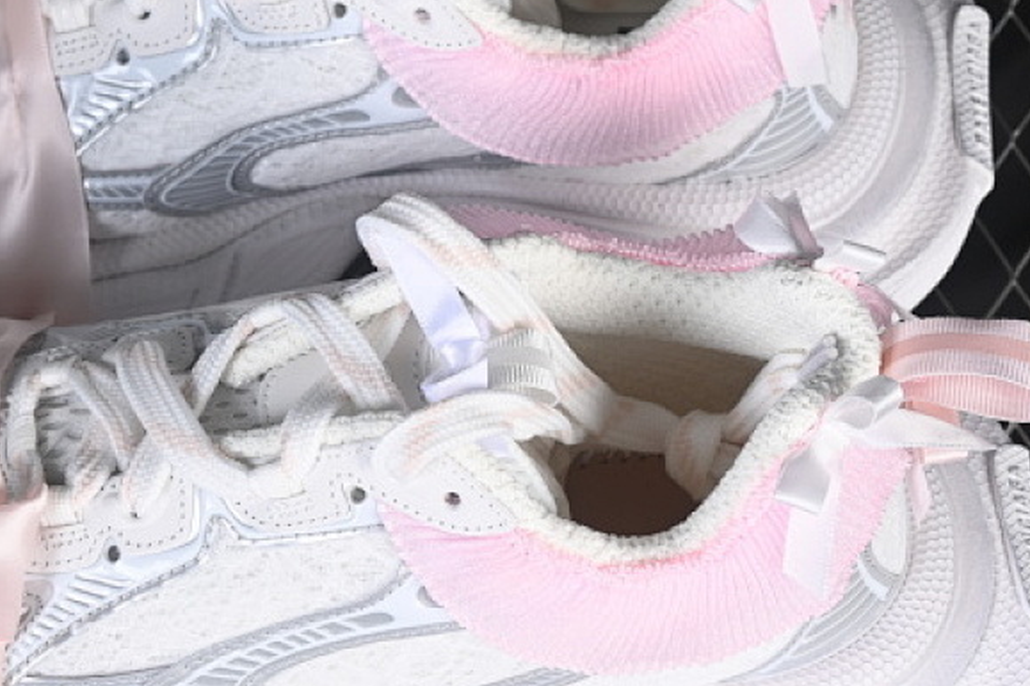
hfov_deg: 14.6
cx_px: 377
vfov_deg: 9.8
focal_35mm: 140
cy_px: 331
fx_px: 4005
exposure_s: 1/80
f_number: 7.1
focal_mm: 50
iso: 160
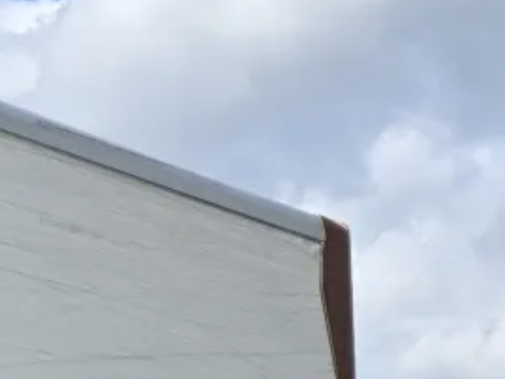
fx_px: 2394
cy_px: 831
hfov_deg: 10.3
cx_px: -738
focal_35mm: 164
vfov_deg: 8.5
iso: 12
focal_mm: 6.3
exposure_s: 1/634
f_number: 1.7
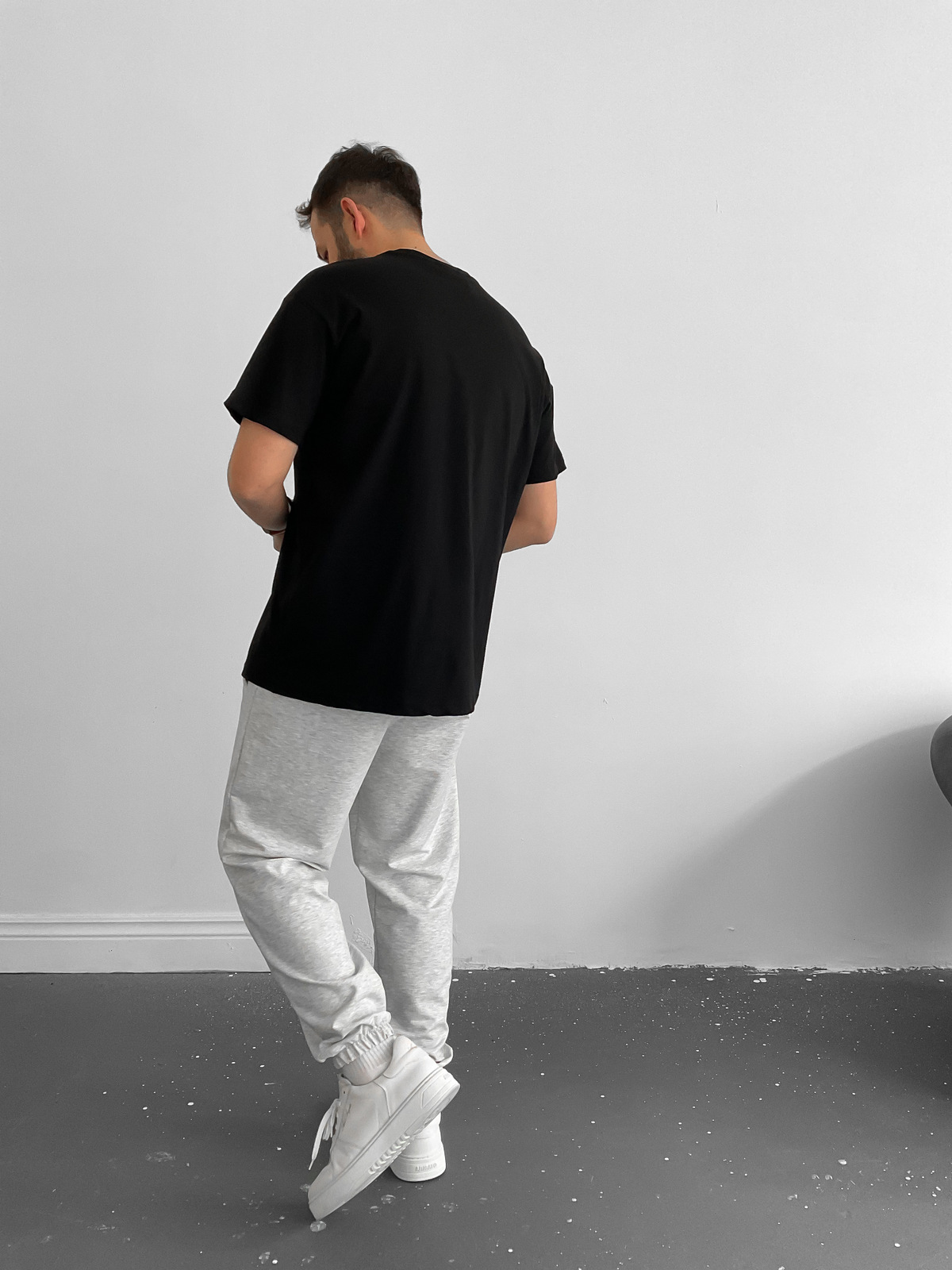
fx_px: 1063
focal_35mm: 29
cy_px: 635
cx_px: 476
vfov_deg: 61.7
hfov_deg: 48.2
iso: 80
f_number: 1.8
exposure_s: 1/60
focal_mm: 3
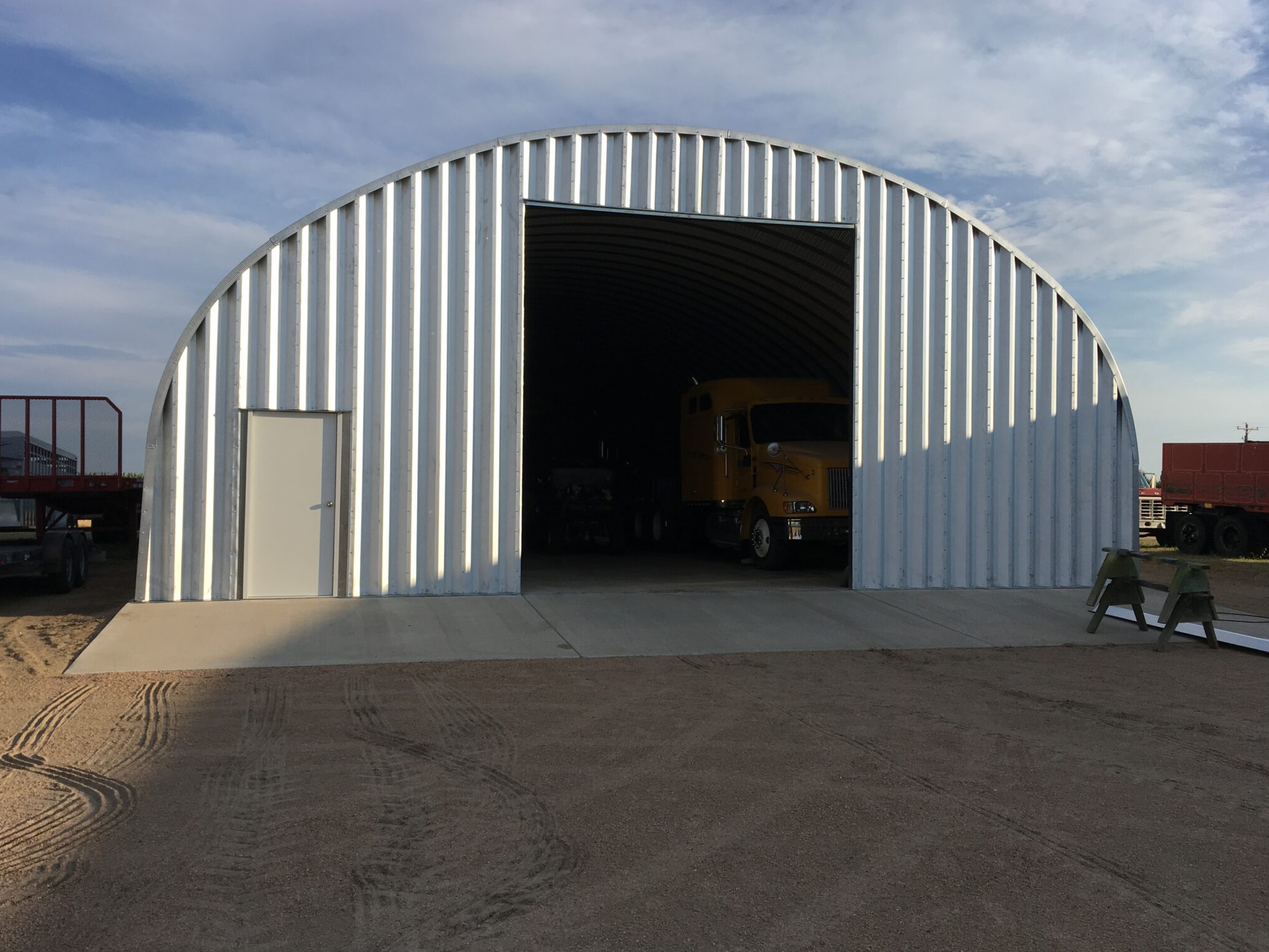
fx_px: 1100
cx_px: 614
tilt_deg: -1.7
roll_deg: +0.2
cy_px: 466
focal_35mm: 30
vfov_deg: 46.8
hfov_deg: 60.0
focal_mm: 4.15
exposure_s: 1/1709
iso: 25
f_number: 2.2
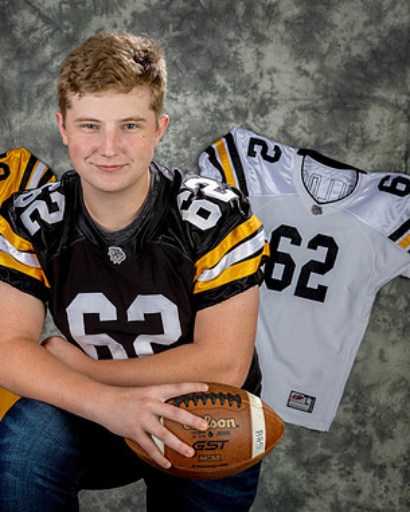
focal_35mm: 50
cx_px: 126
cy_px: 255
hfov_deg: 30.0
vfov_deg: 37.3
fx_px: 758
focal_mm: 35
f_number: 6.3
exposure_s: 1/160
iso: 125
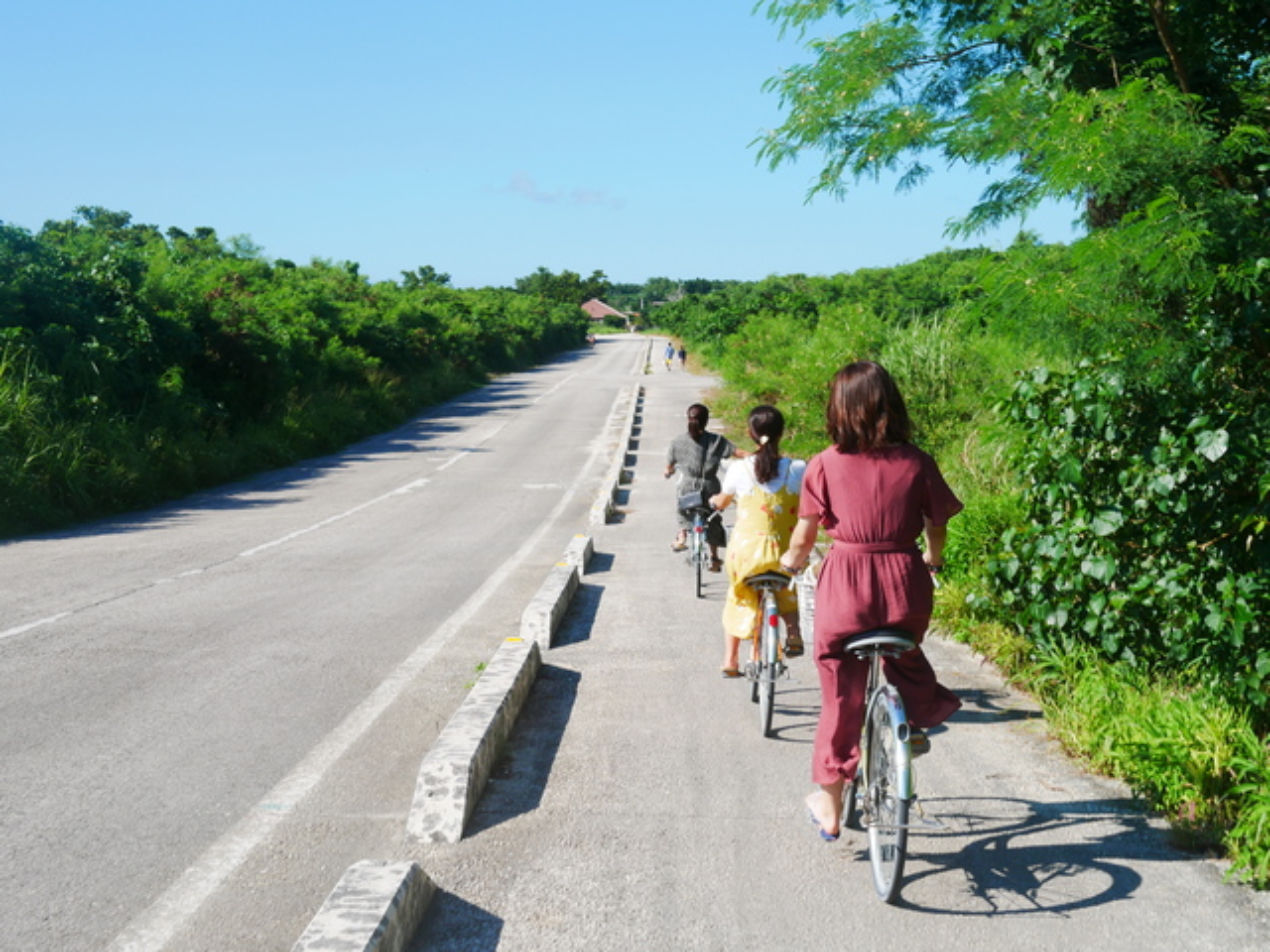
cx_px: 635
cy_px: 476
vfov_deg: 29.1
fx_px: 1834
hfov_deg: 38.2
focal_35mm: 50
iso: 200
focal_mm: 25
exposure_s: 1/400
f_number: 8
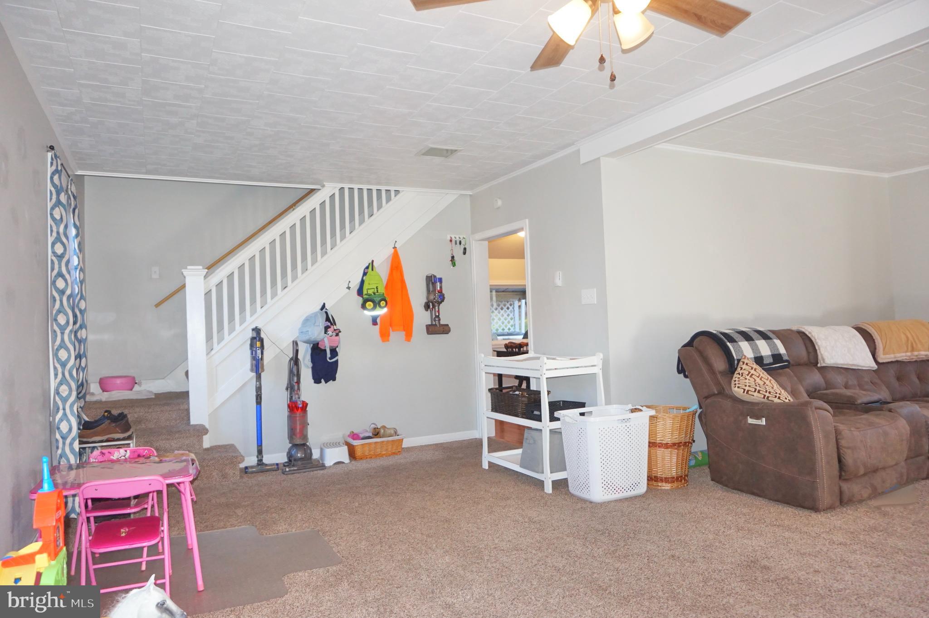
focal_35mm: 24
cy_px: 309
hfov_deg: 73.8
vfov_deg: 53.1
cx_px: 464
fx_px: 619
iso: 1000
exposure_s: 1/160
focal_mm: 16
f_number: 4
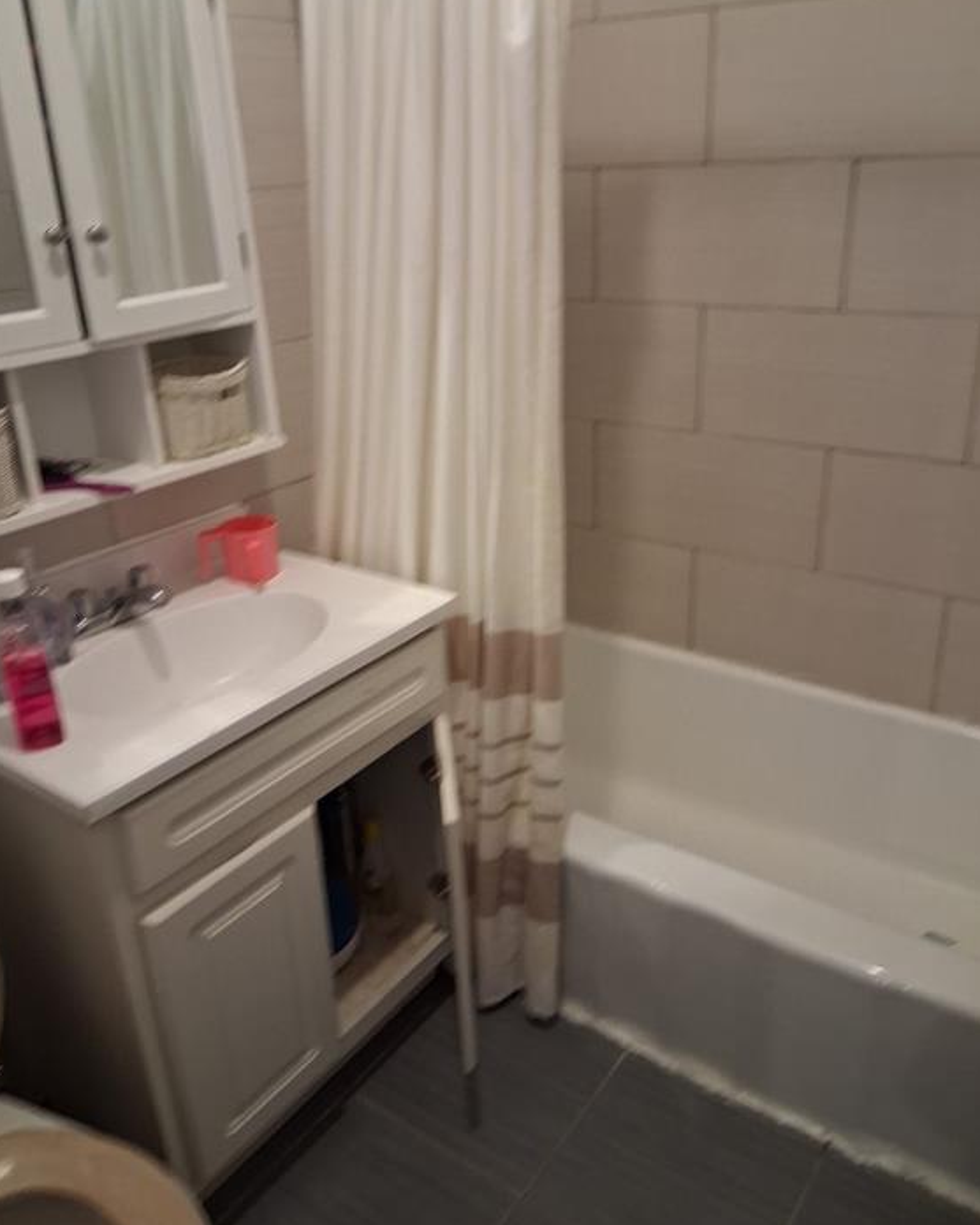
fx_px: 1015
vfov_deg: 62.1
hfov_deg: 51.5
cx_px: 496
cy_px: 570
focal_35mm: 28
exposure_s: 1/30
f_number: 1.8
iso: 500
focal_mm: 3.98
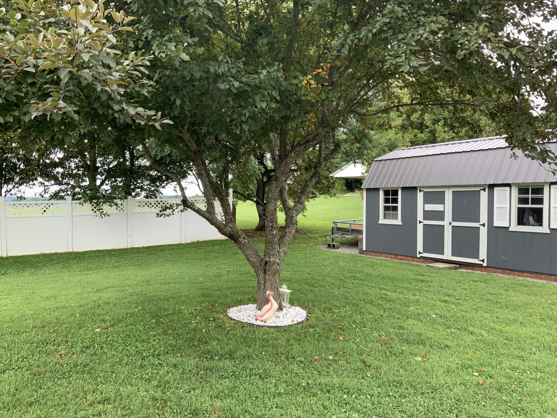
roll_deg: -0.2
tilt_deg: -0.7
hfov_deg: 61.7
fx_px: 467
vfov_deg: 48.2
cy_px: 209
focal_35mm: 29
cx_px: 278
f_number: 1.8
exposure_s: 1/177
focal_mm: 3
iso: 16
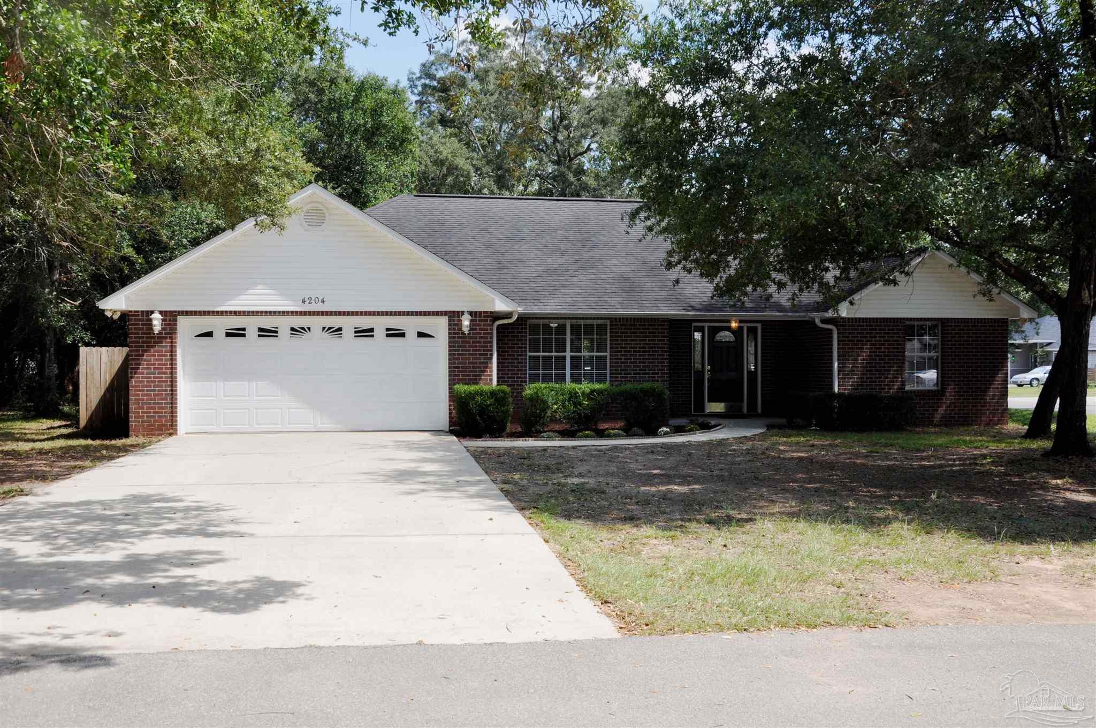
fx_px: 1095
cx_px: 548
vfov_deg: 36.8
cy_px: 364
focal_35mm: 36
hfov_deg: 53.2
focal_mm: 24
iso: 200
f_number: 10
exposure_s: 1/200
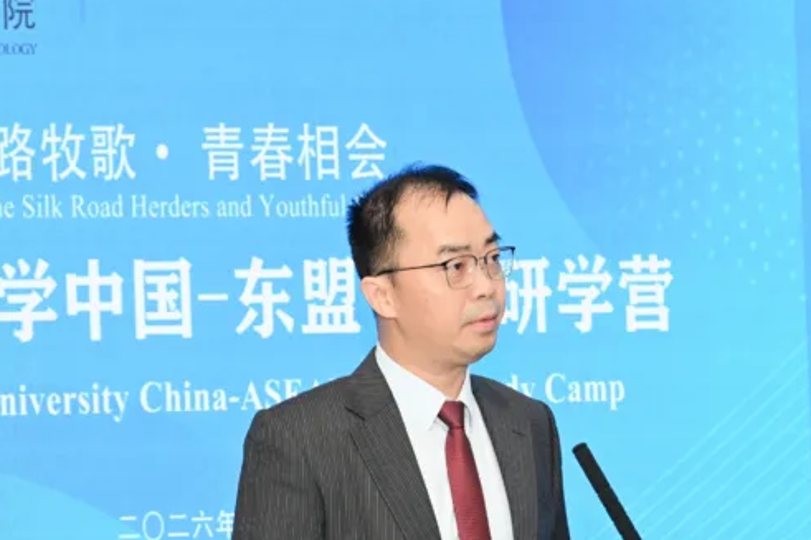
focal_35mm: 98
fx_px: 2207
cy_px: 479
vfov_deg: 13.8
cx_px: 565
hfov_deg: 20.7
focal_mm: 47
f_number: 8
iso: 1600
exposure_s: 1/160
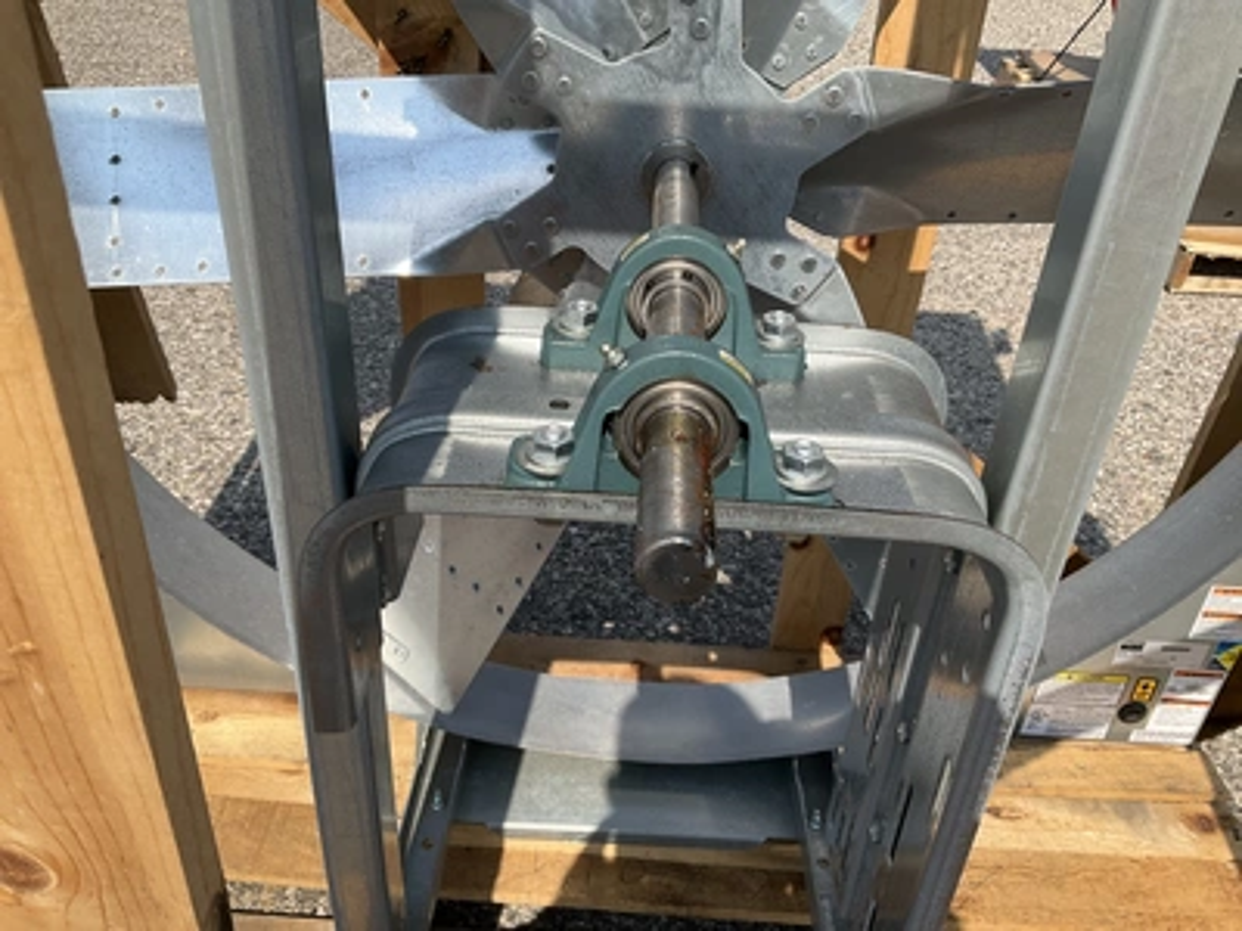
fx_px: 1041
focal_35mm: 29
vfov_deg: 48.2
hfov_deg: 61.7
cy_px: 466
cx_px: 621
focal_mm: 3
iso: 25
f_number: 1.8
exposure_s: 1/1984
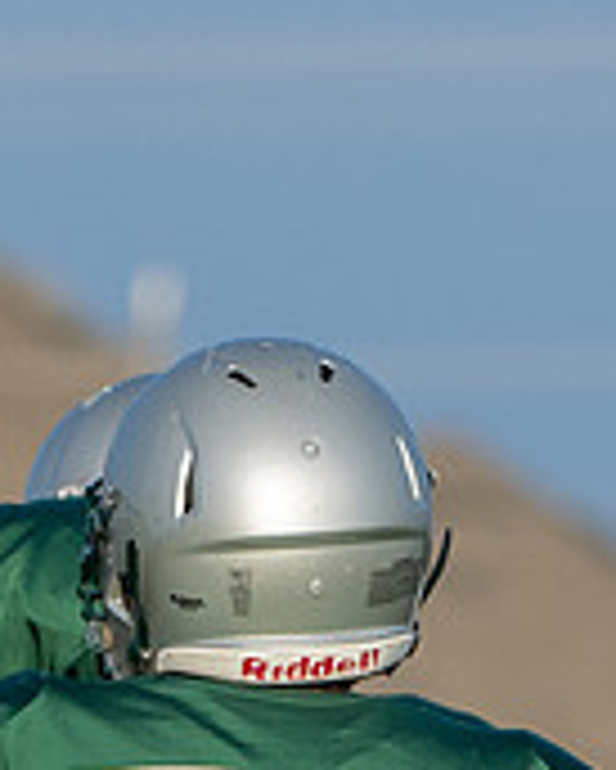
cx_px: 65
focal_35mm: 1648
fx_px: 37523
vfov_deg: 1.2
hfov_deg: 0.9
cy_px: 1540
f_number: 5.6
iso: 250
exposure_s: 1/1250
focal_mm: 265
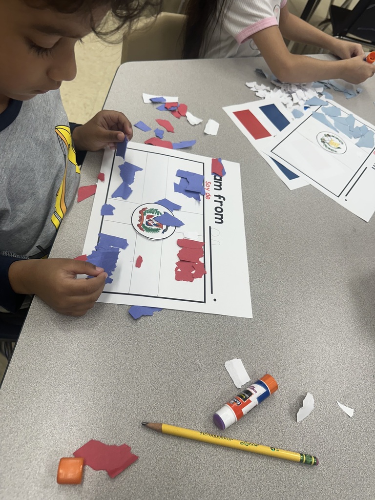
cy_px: 250
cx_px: 188
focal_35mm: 24
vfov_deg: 71.6
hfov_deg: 56.8
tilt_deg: -52.4
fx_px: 347
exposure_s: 1/120
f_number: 1.78
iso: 100
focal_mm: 6.86
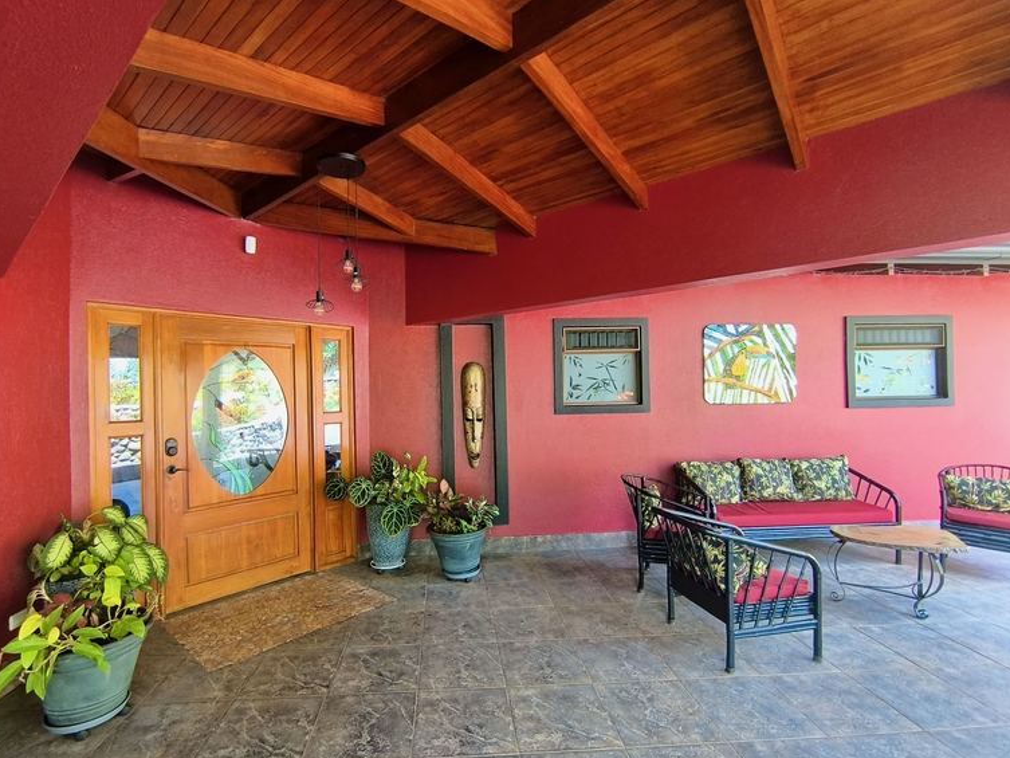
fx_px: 496
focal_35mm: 17
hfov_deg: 90.9
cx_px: 478
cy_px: 392
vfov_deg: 74.7
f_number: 2.2
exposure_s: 1/50
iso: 160
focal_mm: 1.65
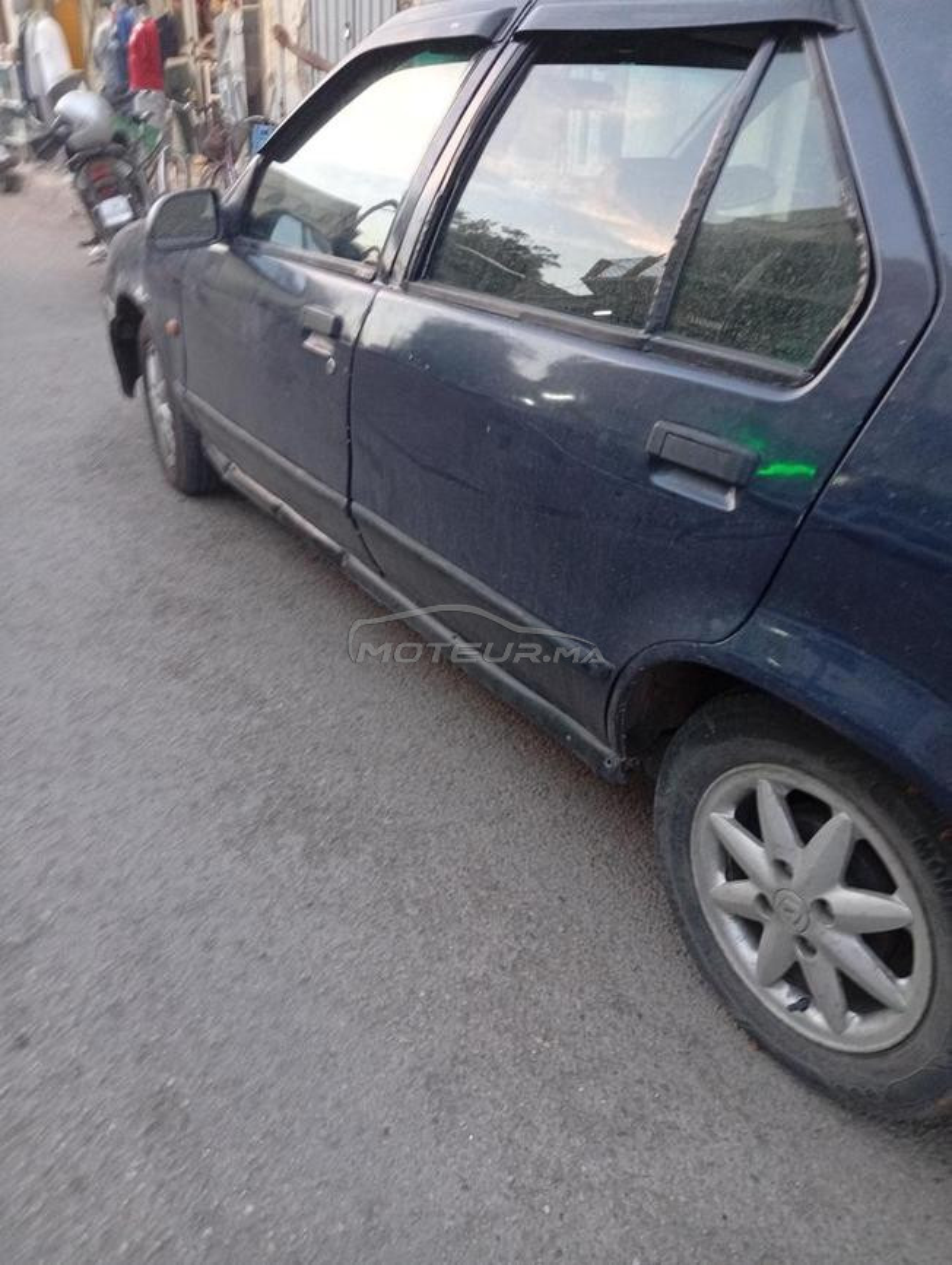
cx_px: 476
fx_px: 988
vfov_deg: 65.3
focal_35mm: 27
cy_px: 632
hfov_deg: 51.5
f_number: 1.8
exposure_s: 1/33.3
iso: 577
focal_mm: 3.98
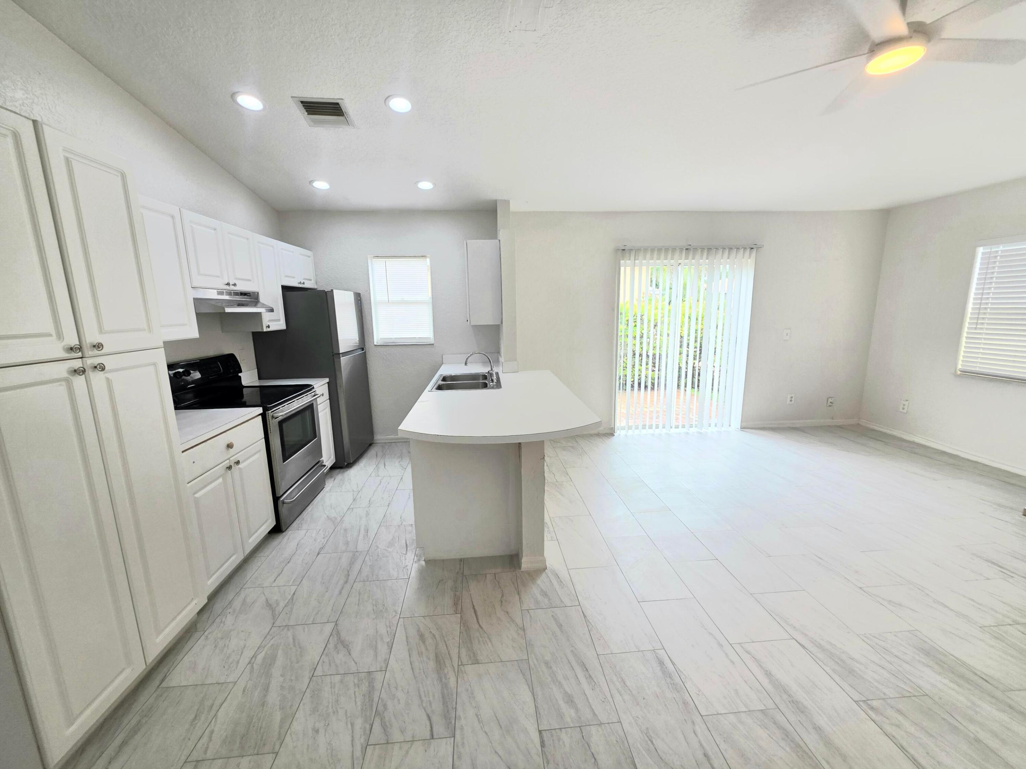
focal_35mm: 13
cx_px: 513
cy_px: 384
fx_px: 385
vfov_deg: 89.9
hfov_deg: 106.2
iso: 25
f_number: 1.9
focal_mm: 2.2
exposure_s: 1/120
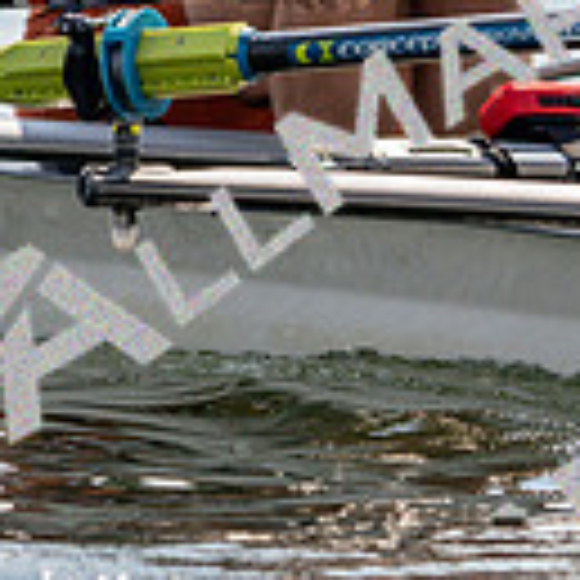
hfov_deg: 1.7
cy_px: -254
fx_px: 19809
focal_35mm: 1045
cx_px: 904
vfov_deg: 1.7
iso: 200
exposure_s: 1/1600
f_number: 5.6
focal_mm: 273
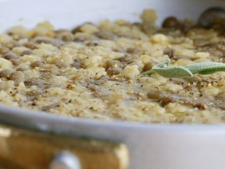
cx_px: 120
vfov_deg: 9.1
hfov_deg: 12.0
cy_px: 73
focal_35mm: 164
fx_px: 1067
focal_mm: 43
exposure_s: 1/50
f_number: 5.6
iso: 200
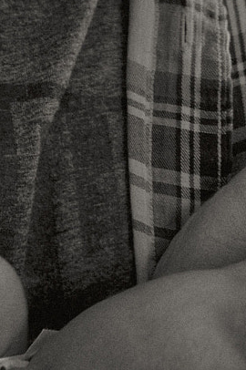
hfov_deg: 6.6
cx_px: 200
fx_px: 2146
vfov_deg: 9.7
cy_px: -45
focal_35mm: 209
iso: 640
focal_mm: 35
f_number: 2.8
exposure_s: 1/100
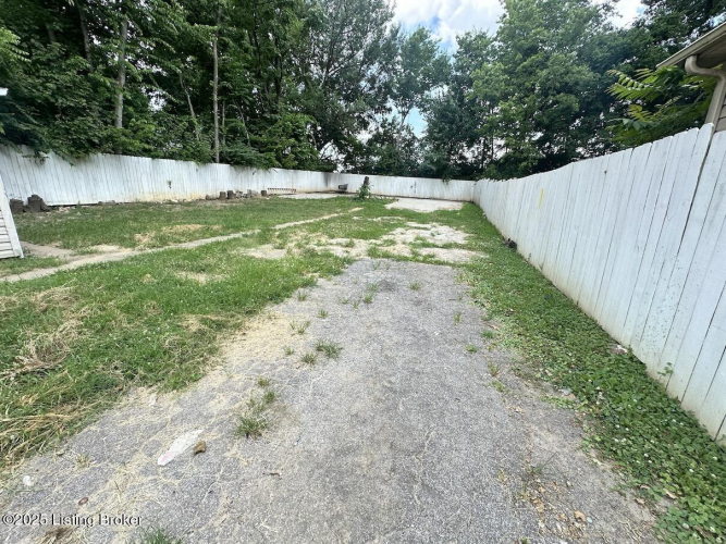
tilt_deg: -16.4
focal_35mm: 14
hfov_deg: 102.1
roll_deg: -2.7
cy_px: 272
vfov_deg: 85.7
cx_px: 363
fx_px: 294
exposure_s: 1/422
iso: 40
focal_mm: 2.22
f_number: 2.2
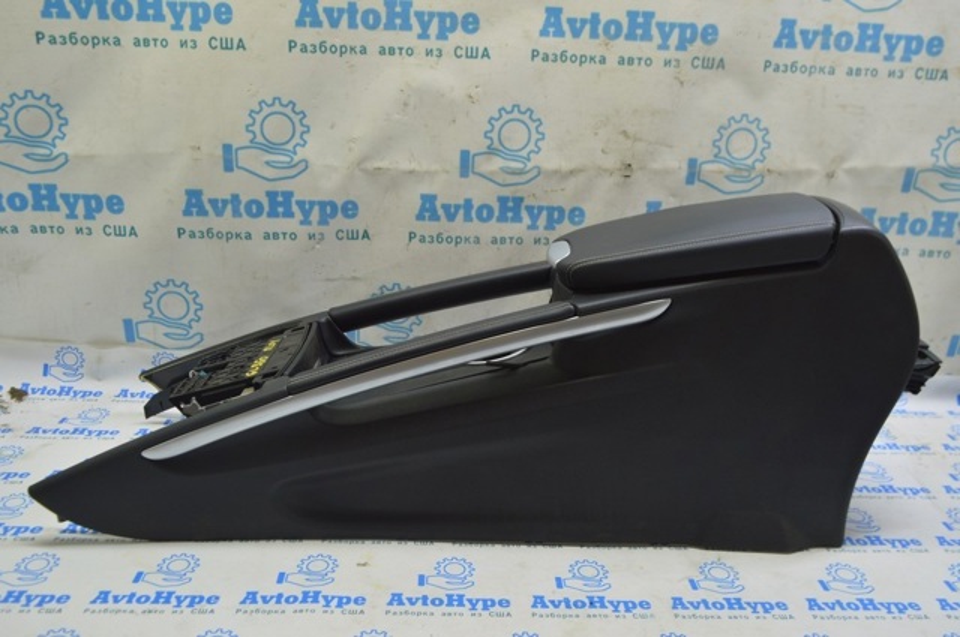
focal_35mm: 33
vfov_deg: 39.9
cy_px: 318
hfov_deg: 57.3
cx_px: 480
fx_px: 879
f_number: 5.6
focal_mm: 22
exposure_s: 1/20
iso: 400
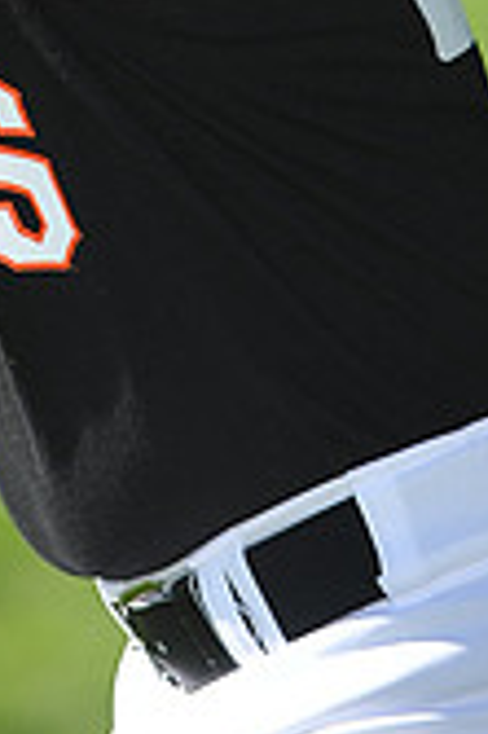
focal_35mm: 696
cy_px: -505
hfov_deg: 2.0
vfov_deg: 3.0
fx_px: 14180
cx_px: -57
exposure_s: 1/1000
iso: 200
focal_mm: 200
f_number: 4
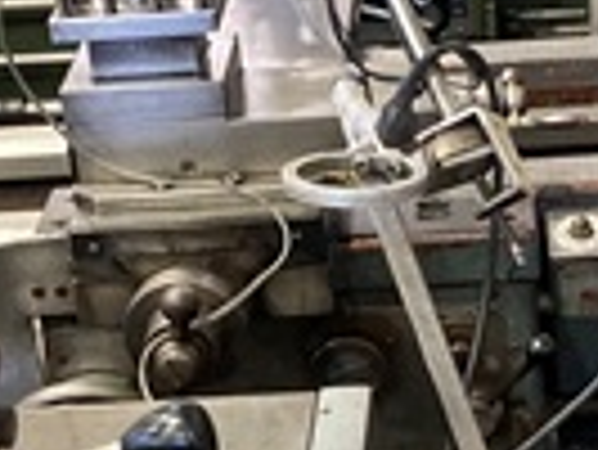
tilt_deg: -26.3
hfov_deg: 14.4
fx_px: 2334
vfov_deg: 10.9
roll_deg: +4.7
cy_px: 432
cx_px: 544
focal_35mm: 135
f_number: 1.8
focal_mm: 3.99
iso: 320
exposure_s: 1/60
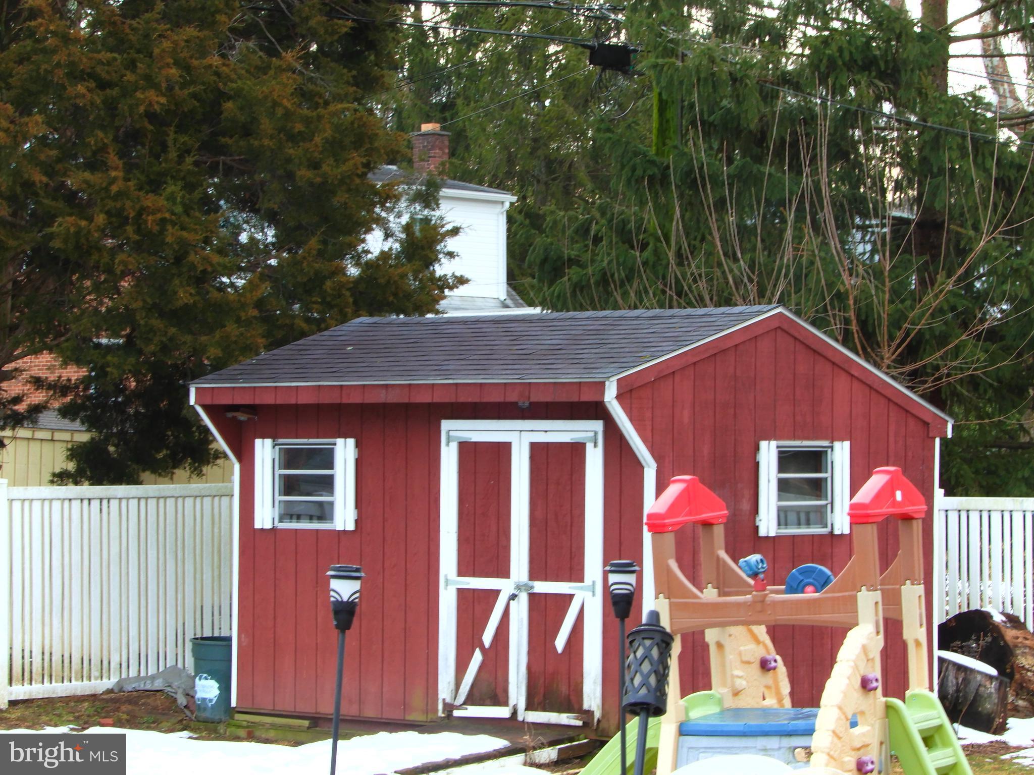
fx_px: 3136
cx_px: 517
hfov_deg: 18.7
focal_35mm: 105
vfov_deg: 14.1
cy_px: 388
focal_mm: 18.7
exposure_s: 1/40
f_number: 7.1
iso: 80
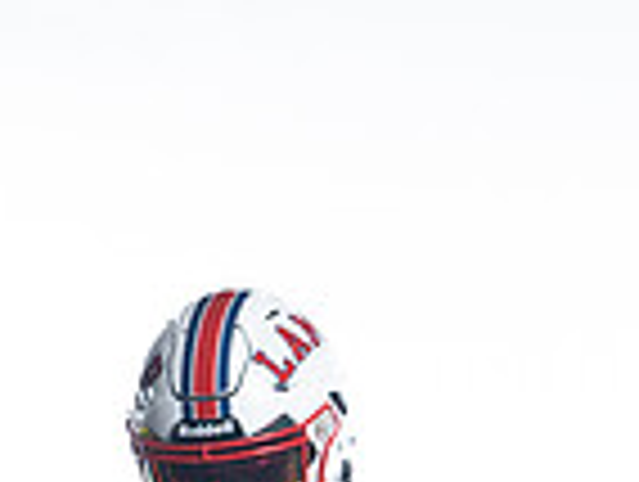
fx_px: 4271
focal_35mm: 231
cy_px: 1009
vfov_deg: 6.3
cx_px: 464
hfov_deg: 8.5
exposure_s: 1/250
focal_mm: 76
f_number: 5.6
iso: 200
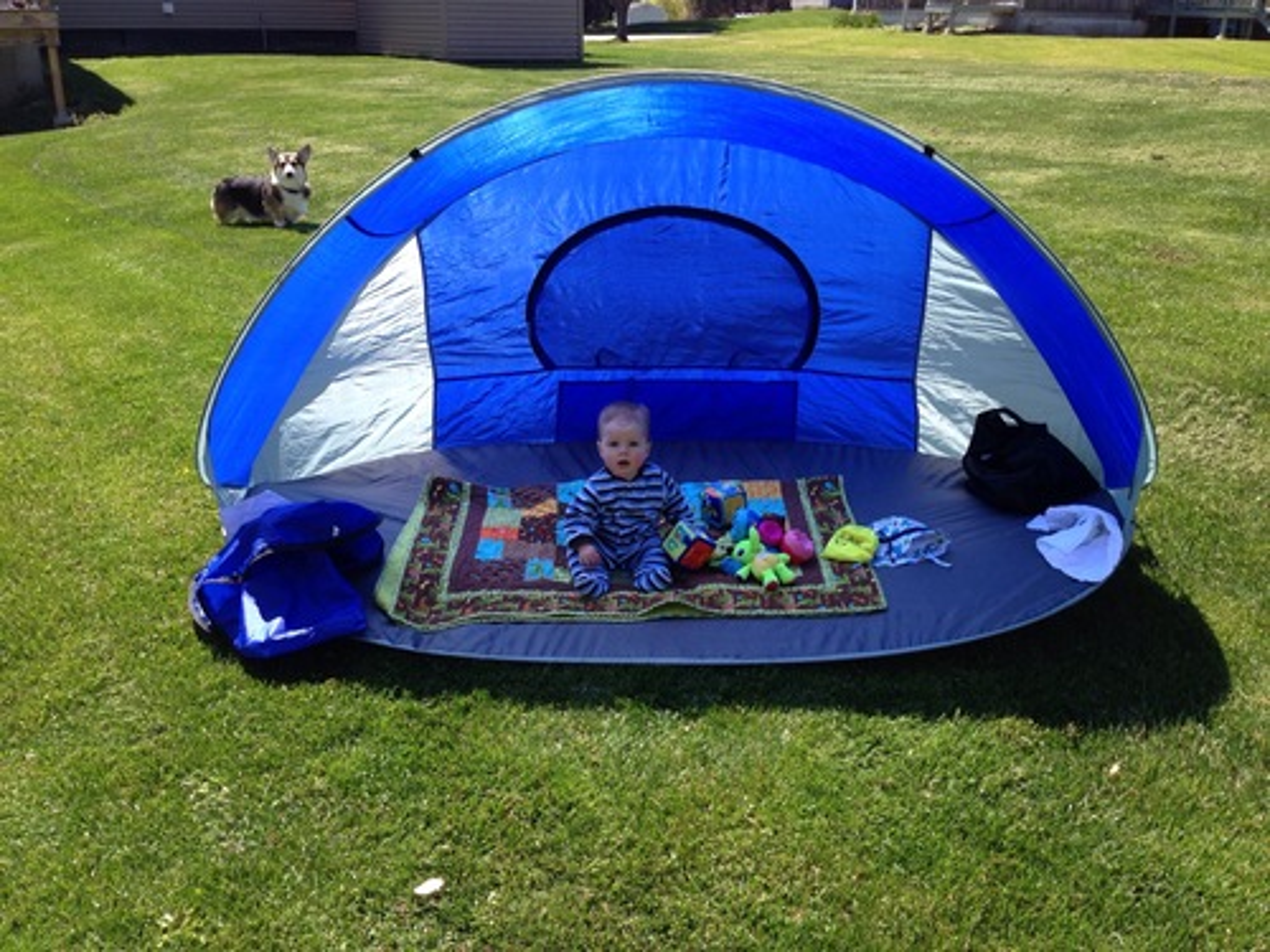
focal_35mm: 33
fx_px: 1211
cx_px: 635
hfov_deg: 55.4
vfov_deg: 42.9
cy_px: 476
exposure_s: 1/553
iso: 50
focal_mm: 4.13
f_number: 2.4
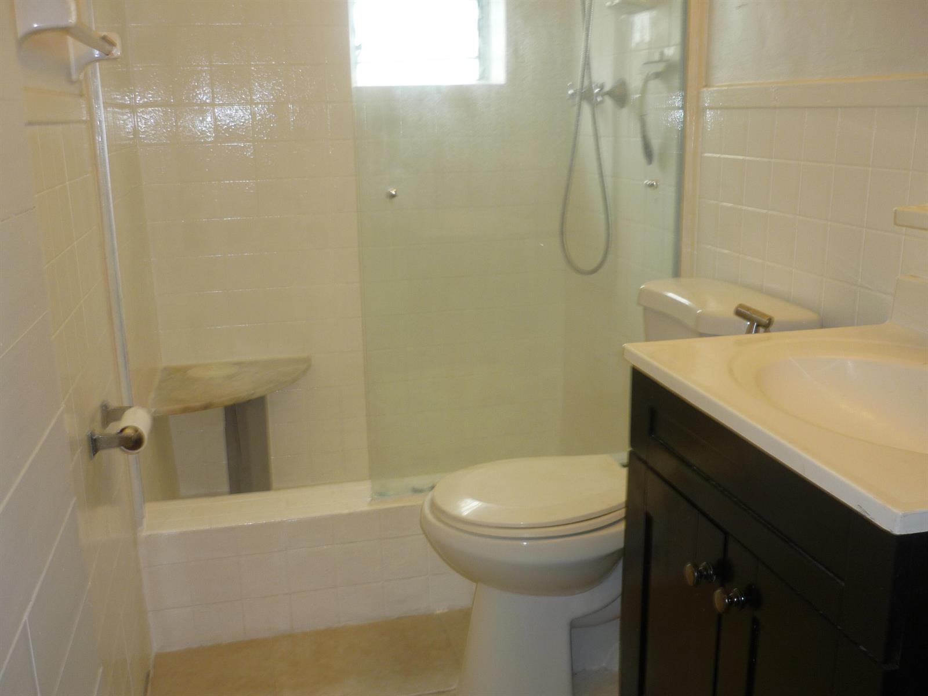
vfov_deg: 42.9
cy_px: 348
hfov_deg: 55.4
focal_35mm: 33
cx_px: 464
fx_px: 885
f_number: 2.8
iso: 100
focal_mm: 5.5
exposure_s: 1/30
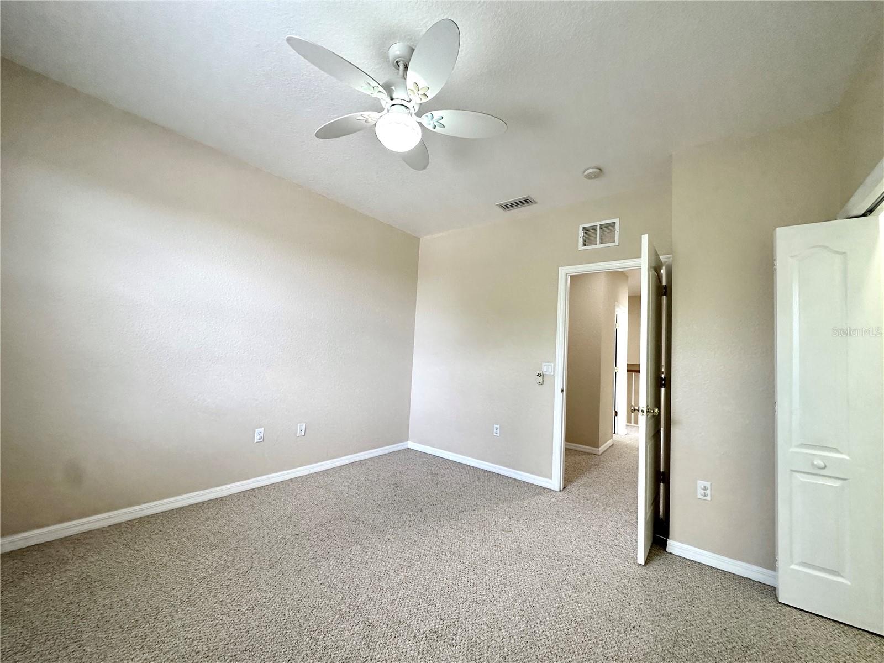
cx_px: 442
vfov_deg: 85.7
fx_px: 358
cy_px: 332
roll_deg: -2.3
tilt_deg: +2.9
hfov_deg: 102.1
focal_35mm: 14
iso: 250
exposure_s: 1/120
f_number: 2.2
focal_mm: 2.22
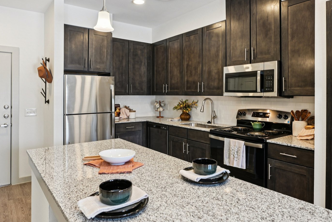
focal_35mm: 24
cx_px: 166
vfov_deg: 53.0
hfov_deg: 73.7
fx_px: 221
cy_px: 100
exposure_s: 1/15
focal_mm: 16
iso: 400
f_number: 8
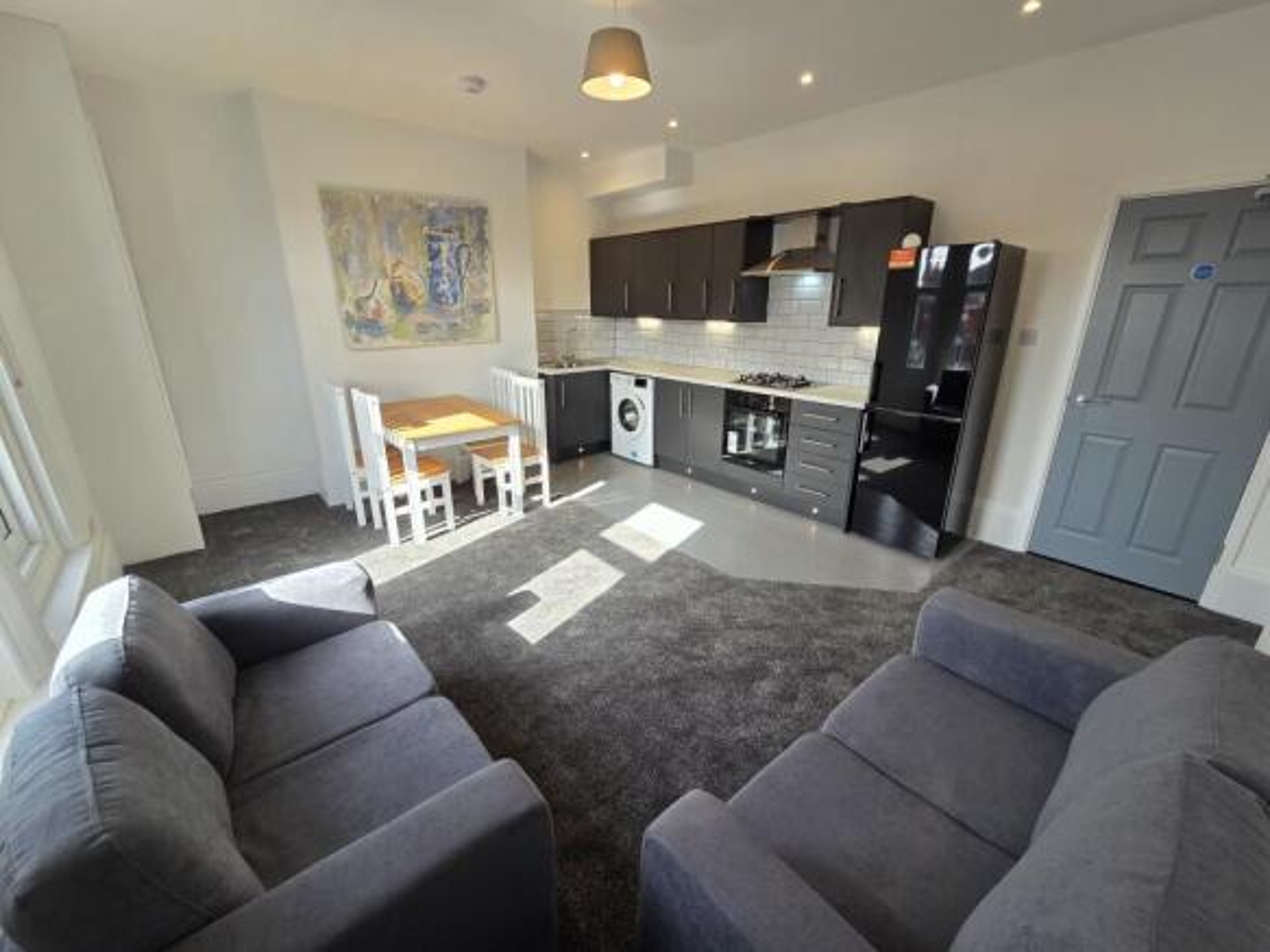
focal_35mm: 13
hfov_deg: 106.2
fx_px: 477
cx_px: 635
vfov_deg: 89.9
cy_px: 476
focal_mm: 2.2
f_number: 2.2
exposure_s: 1/100
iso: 50
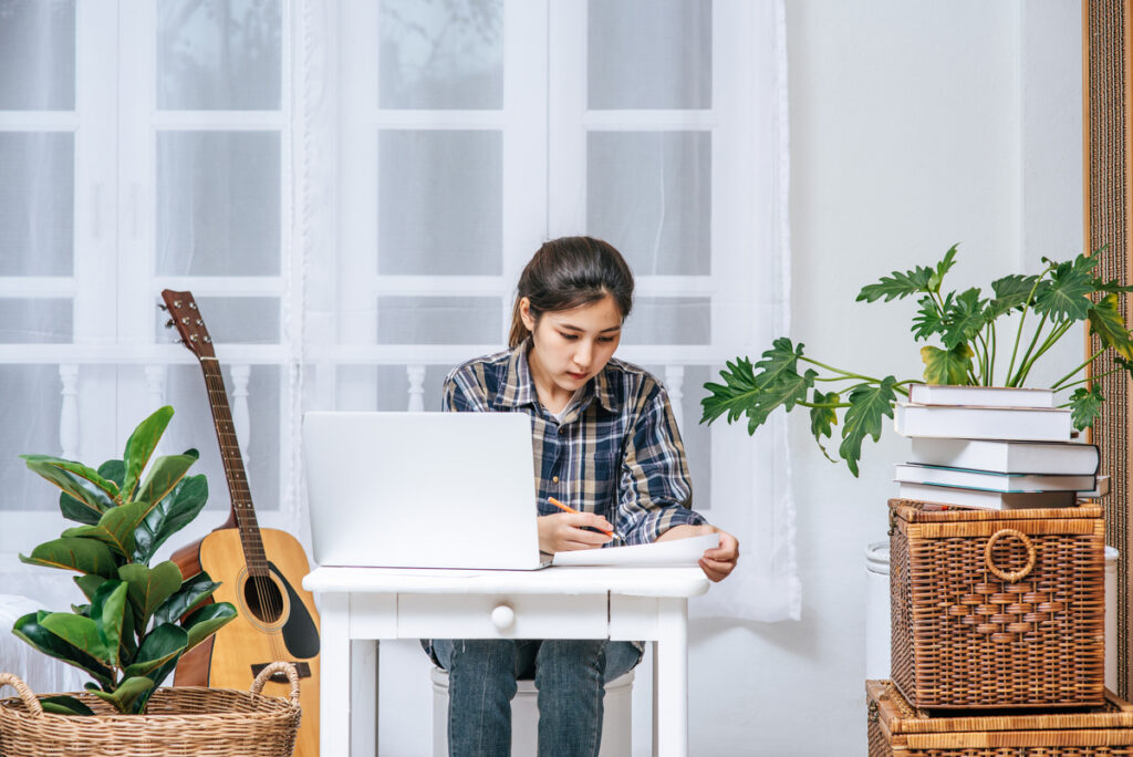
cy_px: 378
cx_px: 566
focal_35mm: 85
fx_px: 2677
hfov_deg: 23.9
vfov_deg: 16.1
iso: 200
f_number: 4
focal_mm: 85
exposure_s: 1/200
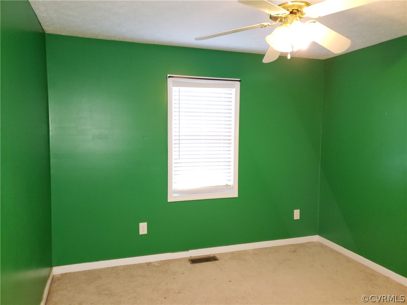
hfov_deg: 67.3
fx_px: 306
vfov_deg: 53.1
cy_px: 152
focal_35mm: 26
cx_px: 204
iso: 160
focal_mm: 4.3
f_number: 1.5
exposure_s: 1/10
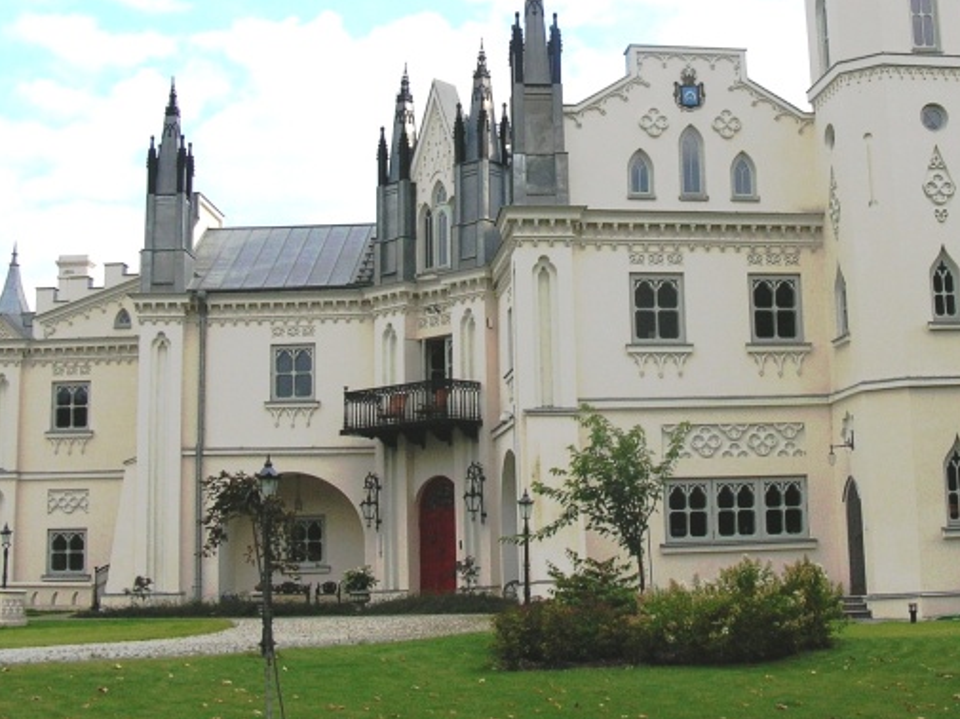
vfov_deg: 25.5
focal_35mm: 57
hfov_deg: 33.5
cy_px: 252
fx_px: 1580
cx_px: 648
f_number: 3.7
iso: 50
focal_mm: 6
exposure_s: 1/405
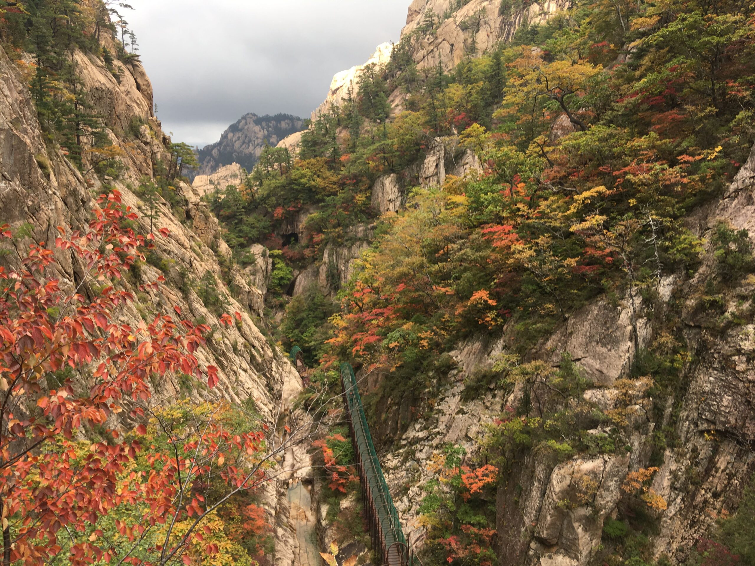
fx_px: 633
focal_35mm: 29
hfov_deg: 61.7
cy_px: 283
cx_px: 378
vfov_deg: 48.2
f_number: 2.2
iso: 25
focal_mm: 4.15
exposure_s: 1/236
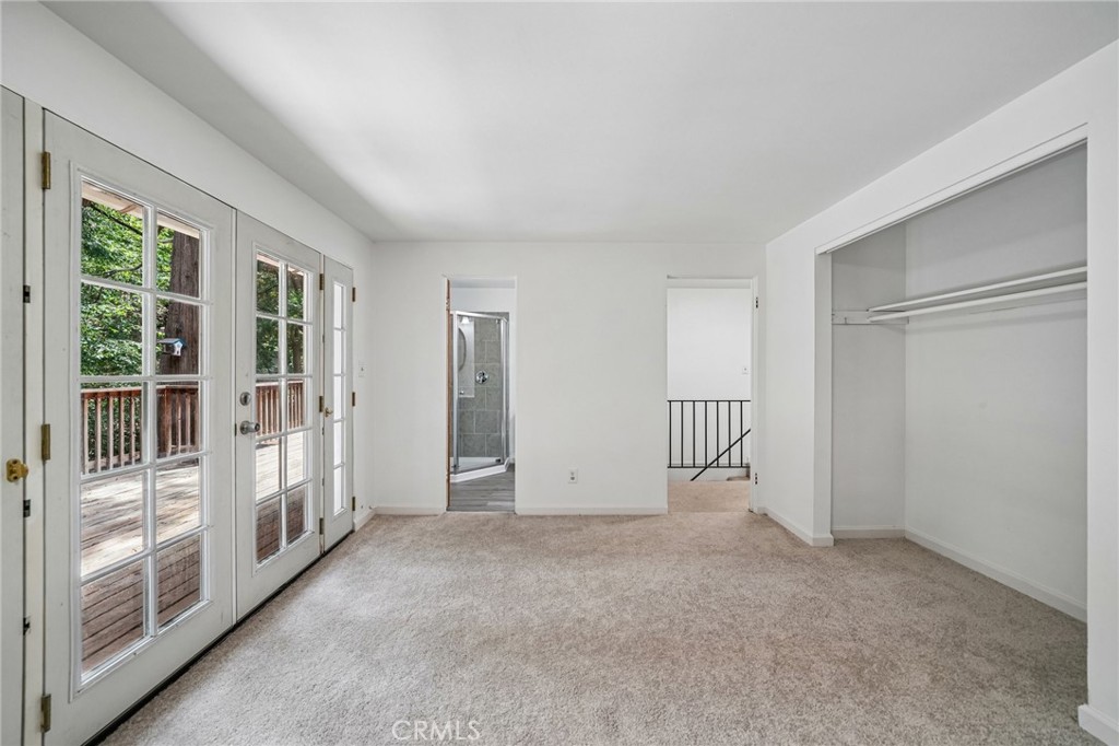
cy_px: 373
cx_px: 560
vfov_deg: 85.4
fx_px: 404
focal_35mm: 13
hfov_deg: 108.3
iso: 400
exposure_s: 1/30
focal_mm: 13
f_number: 8
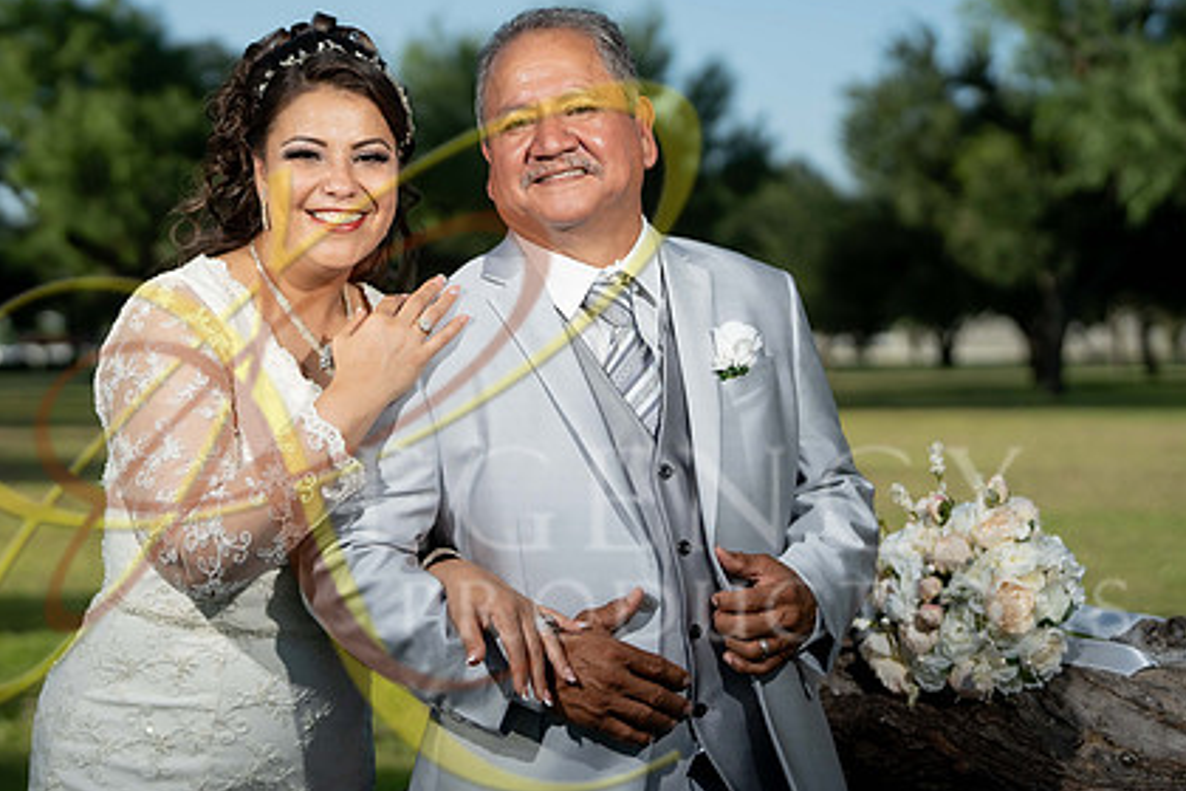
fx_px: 2504
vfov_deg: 17.9
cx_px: 477
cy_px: 439
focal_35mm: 76
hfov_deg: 26.6
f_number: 2.2
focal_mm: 55
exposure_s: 1/4000
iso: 200
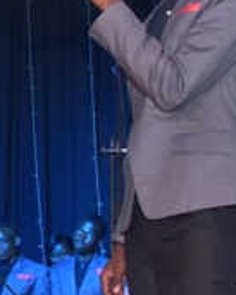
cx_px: -196
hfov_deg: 9.8
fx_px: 1300
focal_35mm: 149
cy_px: 220
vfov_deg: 12.9
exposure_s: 1/80
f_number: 5.6
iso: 800
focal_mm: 34
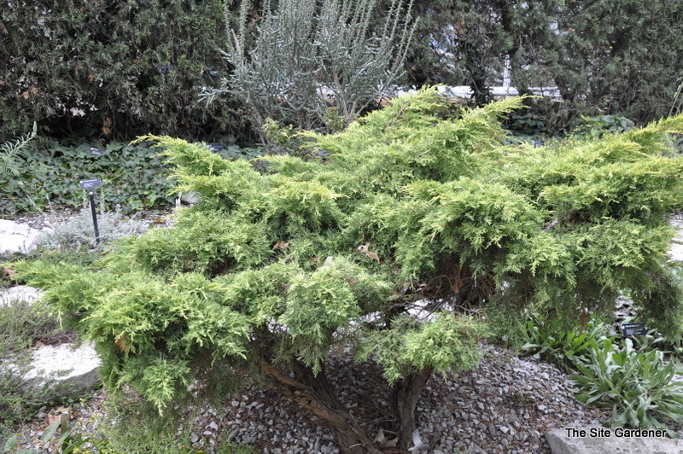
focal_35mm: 38
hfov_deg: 51.3
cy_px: 227
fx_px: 711
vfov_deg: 35.4
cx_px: 342
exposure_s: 1/30
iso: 200
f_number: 5.6
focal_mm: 25
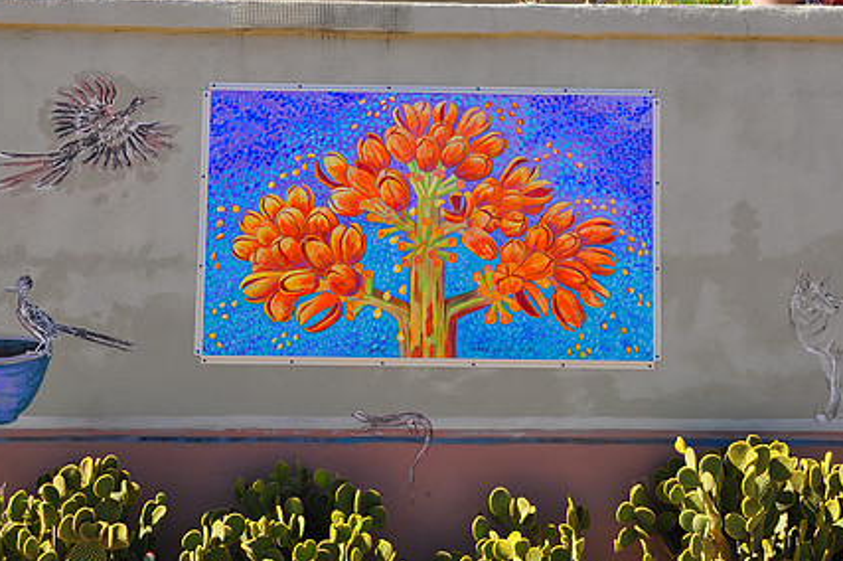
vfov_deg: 23.7
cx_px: 450
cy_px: 199
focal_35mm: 57
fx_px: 1334
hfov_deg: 35.1
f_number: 9
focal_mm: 28
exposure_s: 1/200
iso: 200
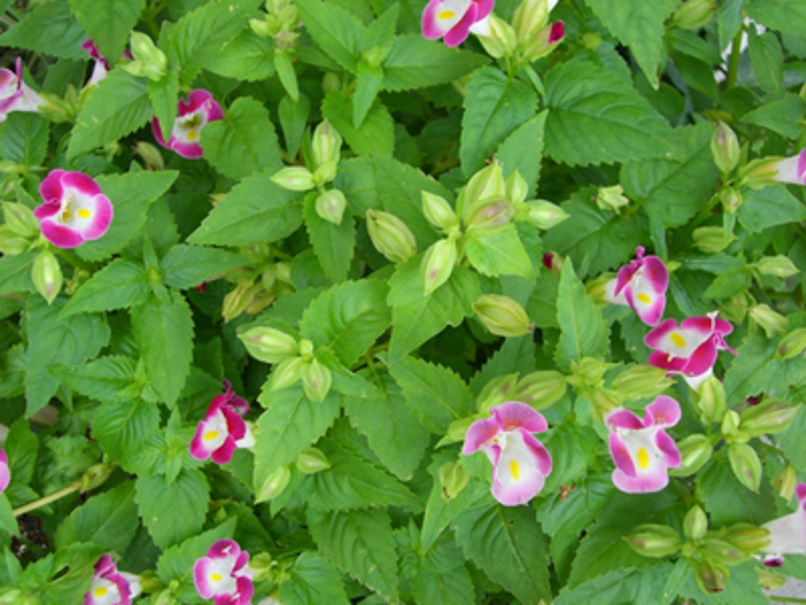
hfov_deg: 40.4
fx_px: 1094
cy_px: 302
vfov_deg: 30.9
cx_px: 403
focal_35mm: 47
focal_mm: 7.6
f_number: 3
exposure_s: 1/80
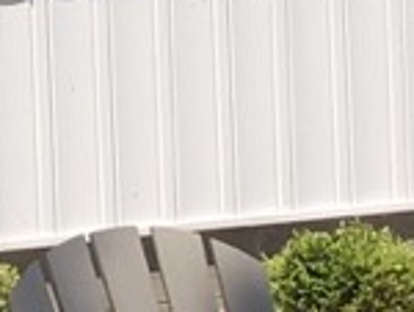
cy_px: -191
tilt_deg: +0.7
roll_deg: +3.9
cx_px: 33
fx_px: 2683
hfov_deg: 8.8
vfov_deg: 6.5
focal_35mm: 224
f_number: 1.8
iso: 20
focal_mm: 4
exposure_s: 1/2000
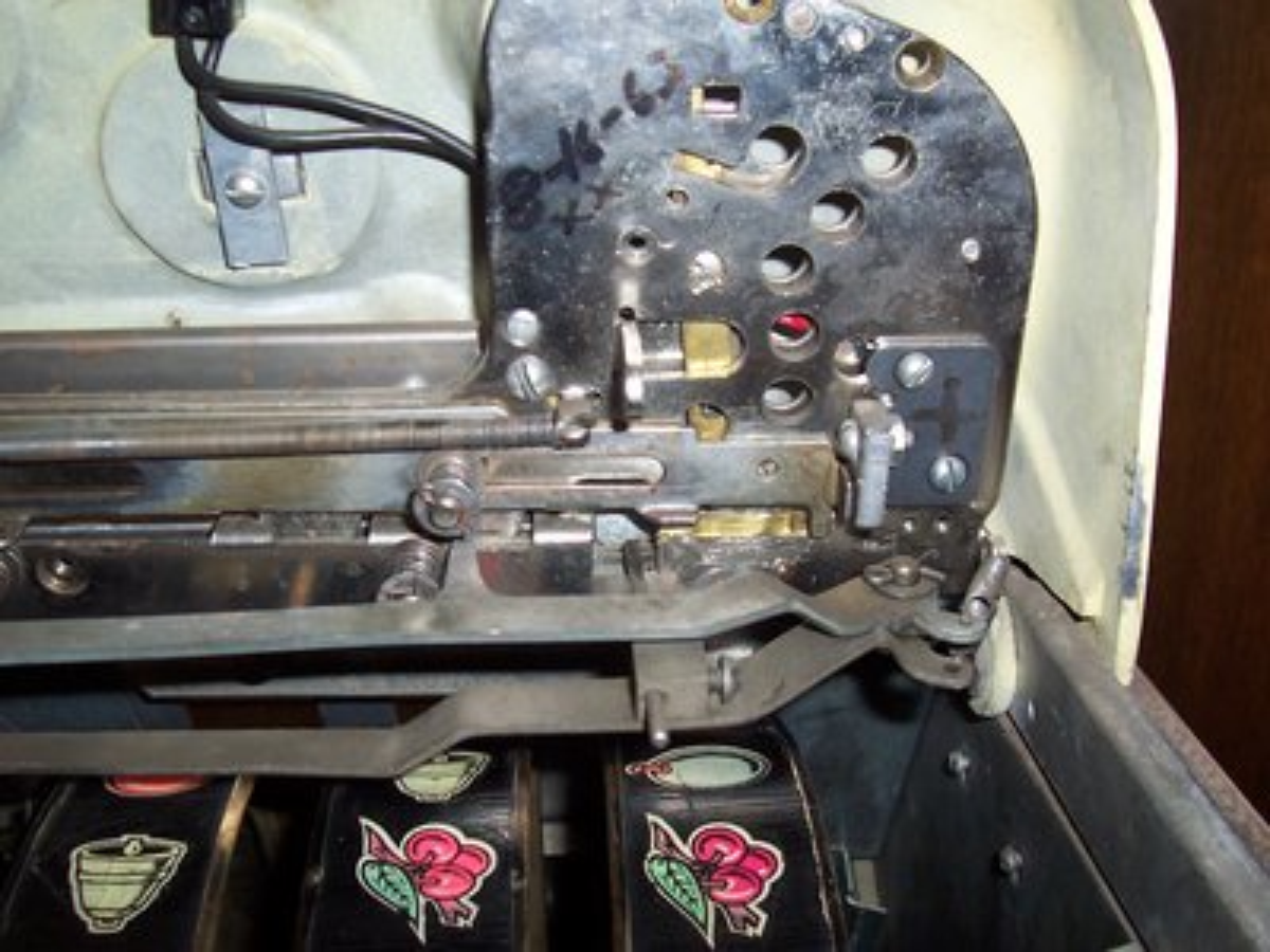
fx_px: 1357
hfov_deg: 50.1
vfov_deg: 38.7
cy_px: 476
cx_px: 635
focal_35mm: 37
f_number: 2.8
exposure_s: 1/60
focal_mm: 5.6
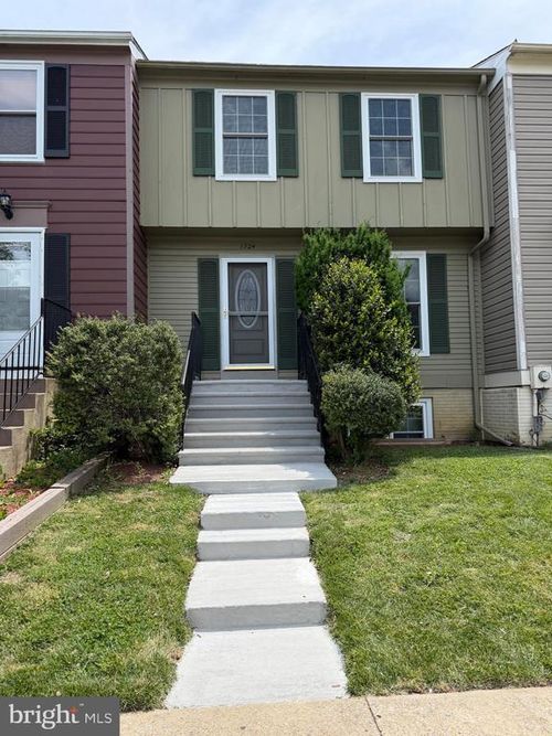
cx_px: 276
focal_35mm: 24
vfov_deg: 71.6
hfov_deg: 56.8
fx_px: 510
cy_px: 368
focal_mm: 6.76
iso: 100
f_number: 1.78
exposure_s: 1/3145
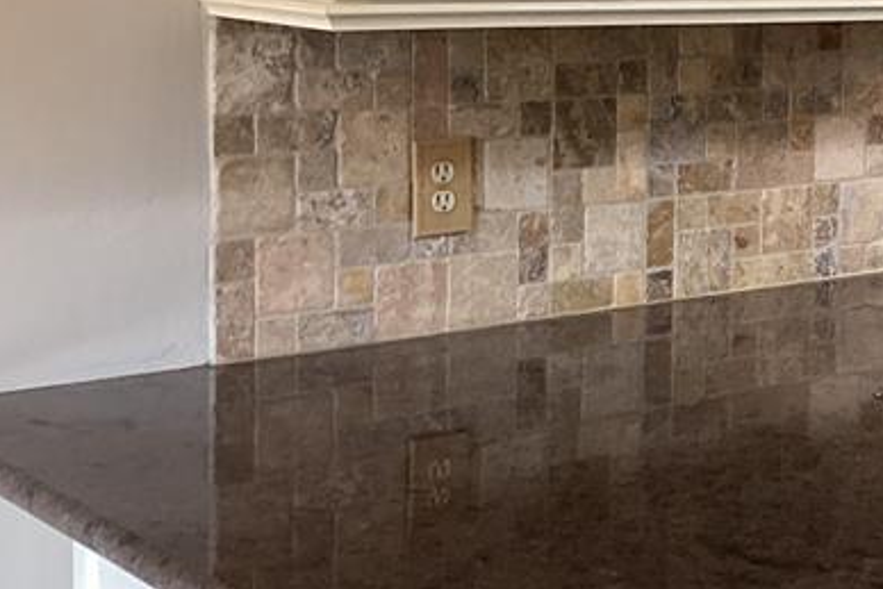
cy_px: 48
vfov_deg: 15.9
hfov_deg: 21.6
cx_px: 1145
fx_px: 2086
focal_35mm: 85
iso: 250
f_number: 2.4
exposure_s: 1/60
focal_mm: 3.3
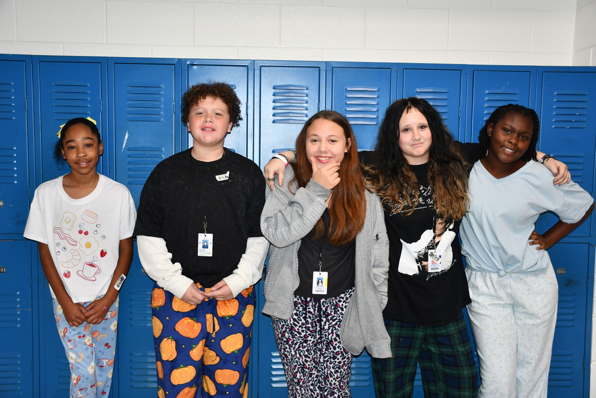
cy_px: 199
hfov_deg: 55.8
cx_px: 298
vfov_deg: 38.9
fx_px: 563
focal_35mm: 34
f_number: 3.8
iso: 640
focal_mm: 23
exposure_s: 1/60
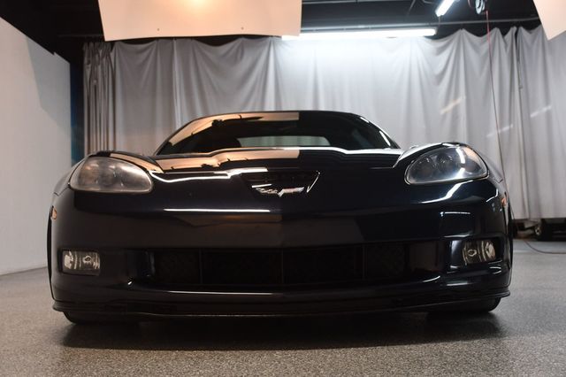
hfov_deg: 43.6
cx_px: 283
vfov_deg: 29.8
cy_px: 188
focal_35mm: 45
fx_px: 707
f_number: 4
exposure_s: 1/125
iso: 1250
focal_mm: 30
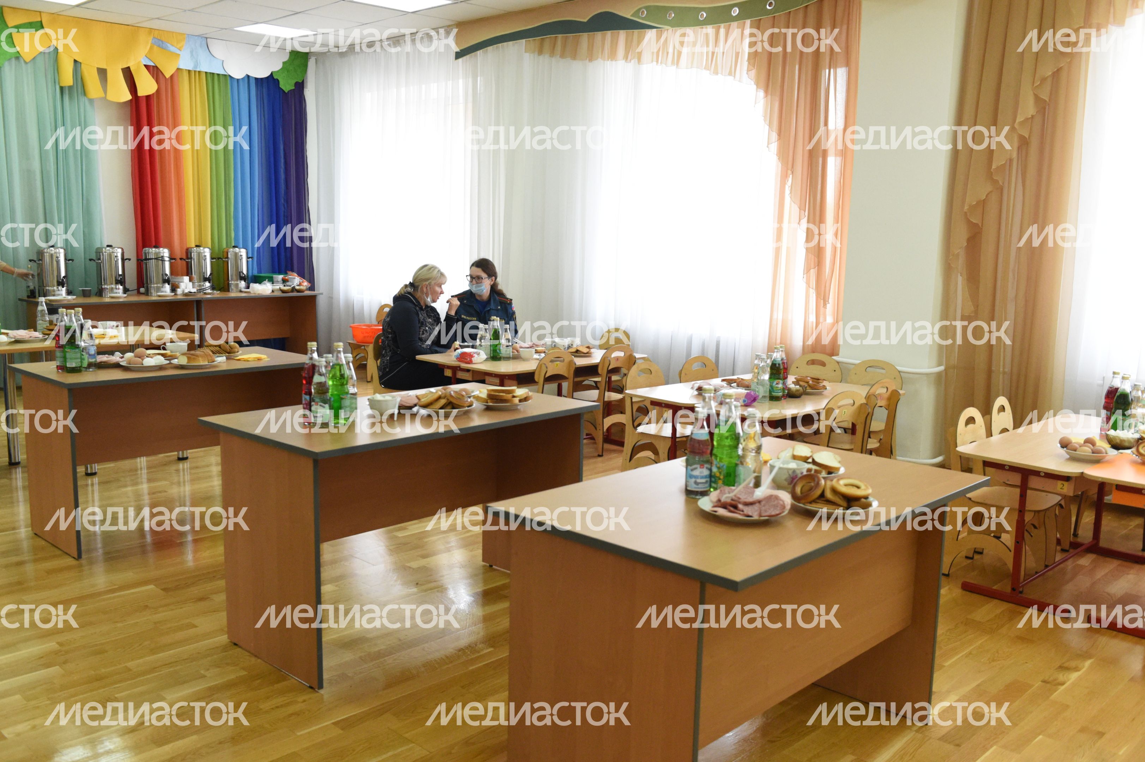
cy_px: 381
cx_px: 572
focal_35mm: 32
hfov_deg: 58.7
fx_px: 1017
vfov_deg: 41.1
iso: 7200
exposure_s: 1/500
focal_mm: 32
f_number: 5.6
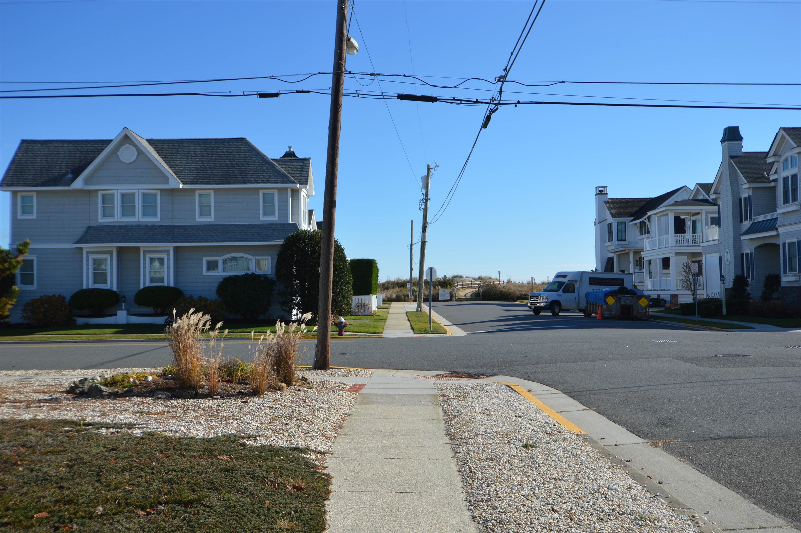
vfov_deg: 36.8
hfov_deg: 53.2
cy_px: 266
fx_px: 800
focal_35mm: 36
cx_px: 400
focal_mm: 24
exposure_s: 1/250
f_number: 8
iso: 100
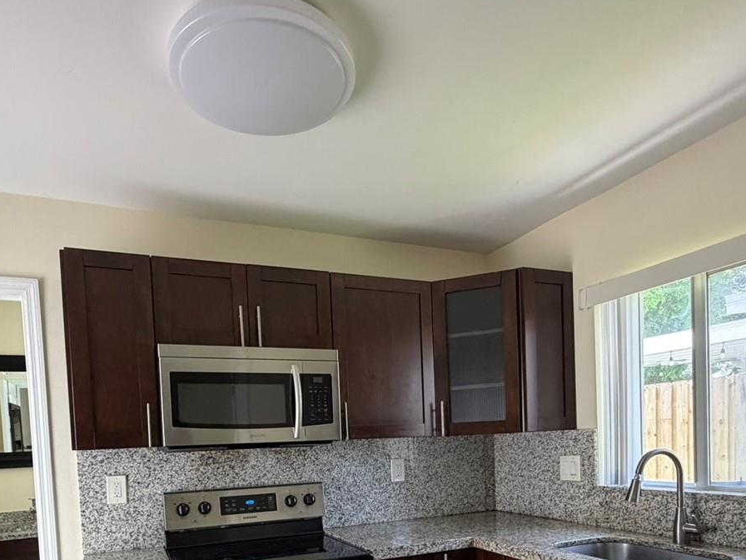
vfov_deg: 50.8
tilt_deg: -4.0
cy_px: 465
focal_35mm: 25
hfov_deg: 69.3
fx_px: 539
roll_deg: +3.0
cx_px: 349
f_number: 2.2
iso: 400
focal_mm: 2.22
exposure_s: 1/60
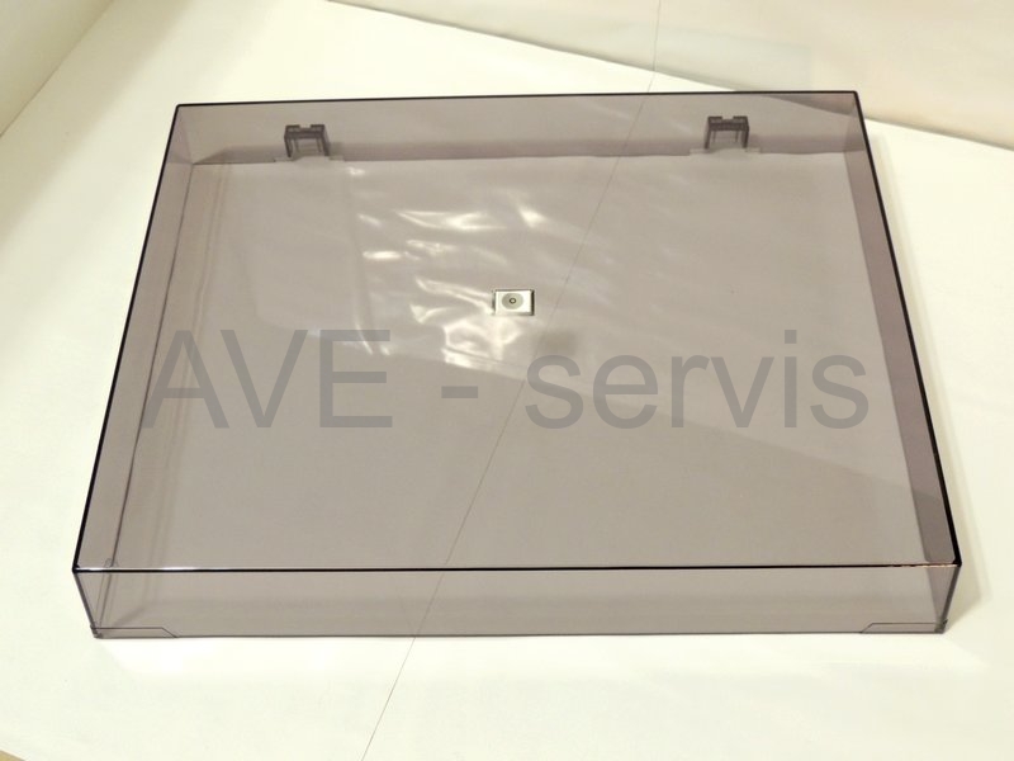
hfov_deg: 43.9
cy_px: 380
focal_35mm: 43
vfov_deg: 33.6
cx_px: 507
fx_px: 1260
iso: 450
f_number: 3.4
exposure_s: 1/13
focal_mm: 7.6
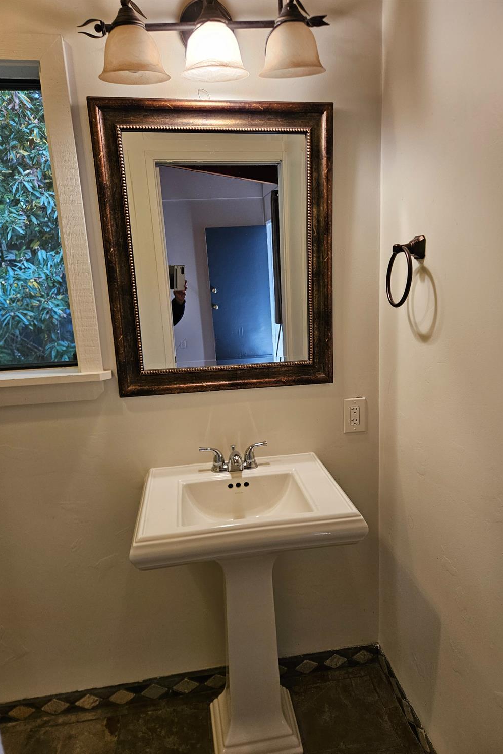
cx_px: 265
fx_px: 503
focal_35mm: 24
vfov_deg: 73.7
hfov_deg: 53.1
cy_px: 377
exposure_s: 1/120
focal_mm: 5.4
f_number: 1.8
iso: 160
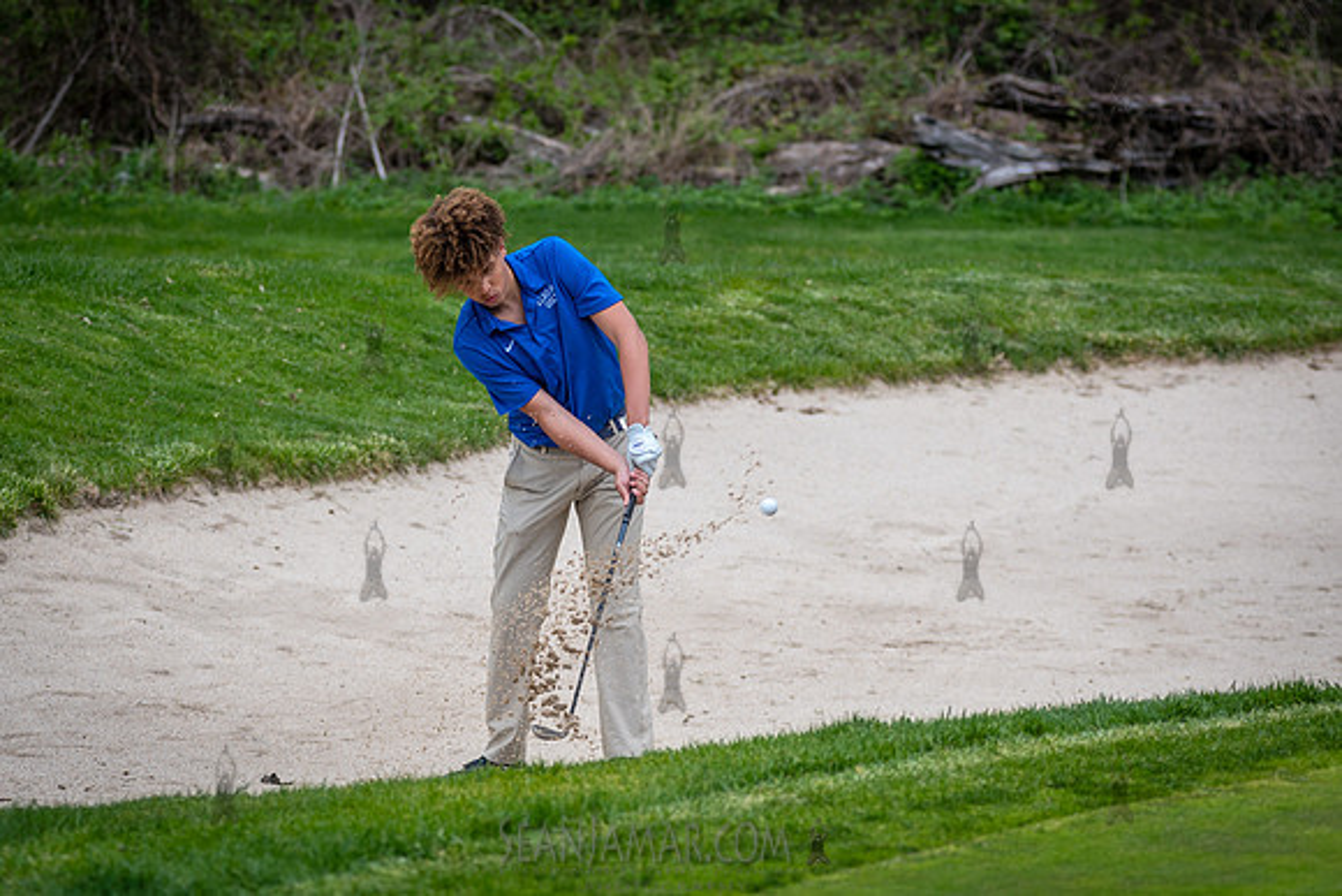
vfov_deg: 9.4
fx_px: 5442
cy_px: 421
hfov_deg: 14.1
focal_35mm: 146
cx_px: 602
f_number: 3.5
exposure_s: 1/800
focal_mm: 112
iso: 100
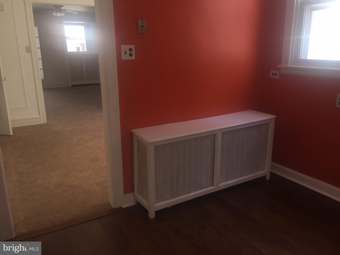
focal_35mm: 29
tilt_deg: -15.6
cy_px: 128
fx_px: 285
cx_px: 170
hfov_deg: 61.7
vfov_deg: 48.2
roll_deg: +1.2
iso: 32
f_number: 2.2
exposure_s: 1/37
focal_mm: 4.15
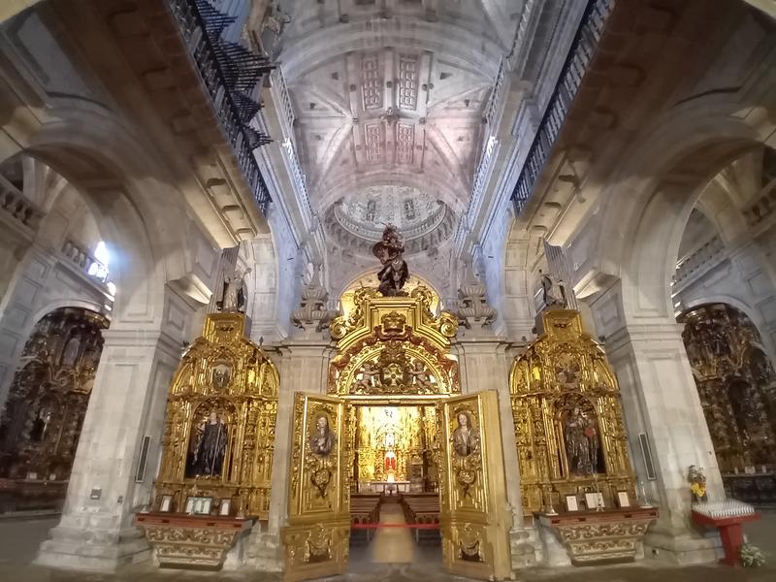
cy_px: 291
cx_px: 388
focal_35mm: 17
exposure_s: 1/15.2
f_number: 2.2
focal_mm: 1.41
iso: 800
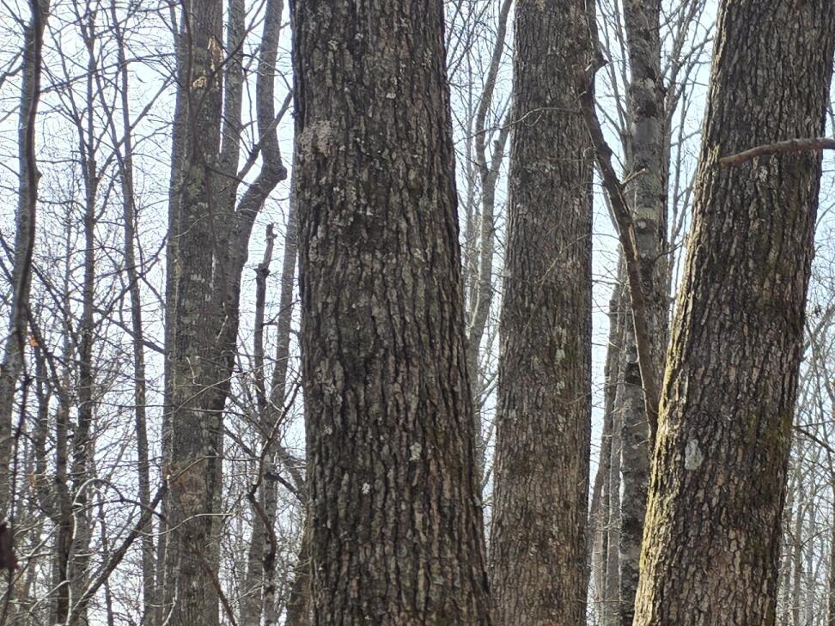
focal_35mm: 71
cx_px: 1199
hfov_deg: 23.0
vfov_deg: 19.1
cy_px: 827
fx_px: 1713
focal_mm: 5.4
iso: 25
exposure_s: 1/640
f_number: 1.8
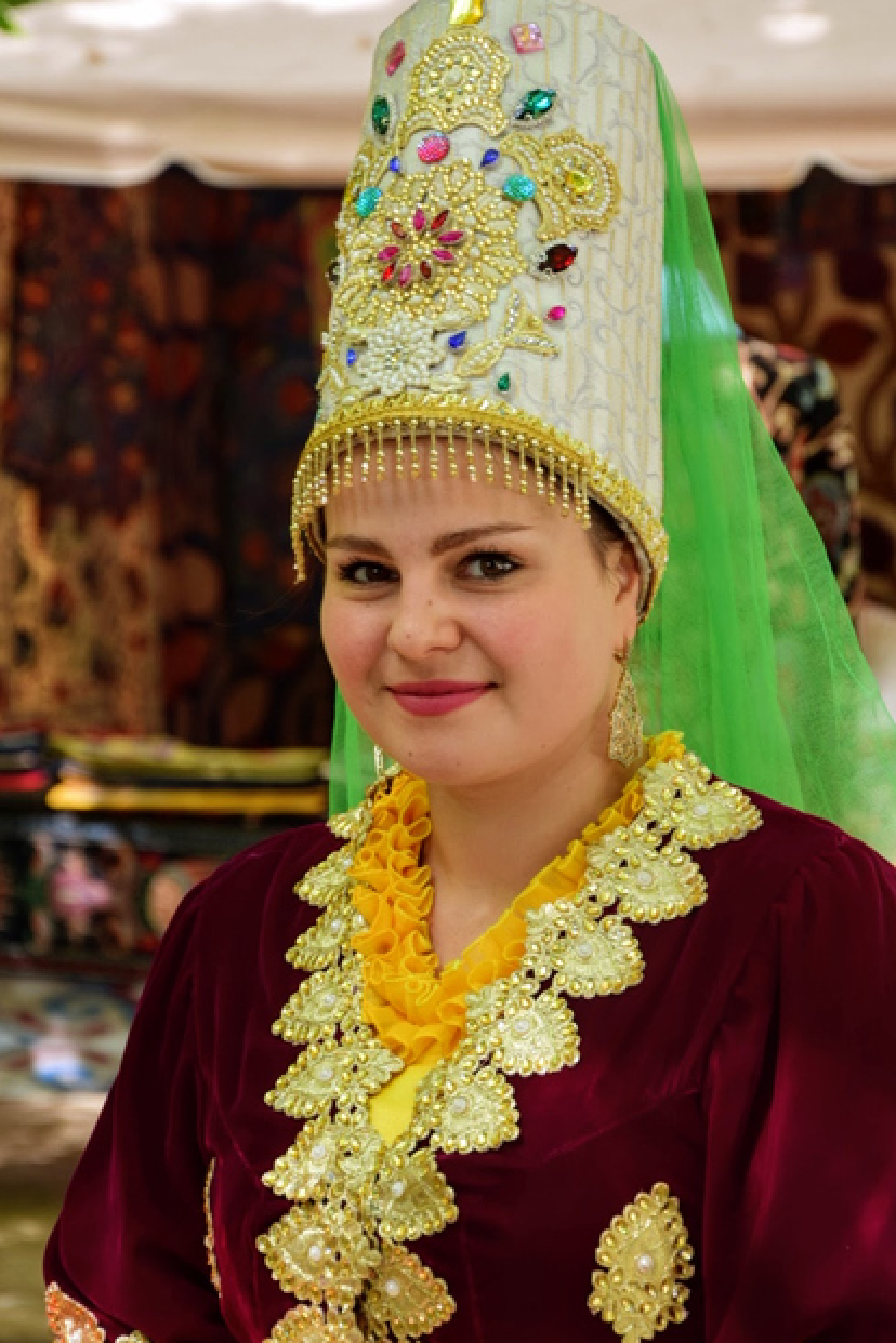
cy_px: 608
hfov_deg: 9.7
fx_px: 5284
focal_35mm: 142
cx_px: 437
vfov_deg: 14.5
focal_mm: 85
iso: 200
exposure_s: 1/30
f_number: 5.6
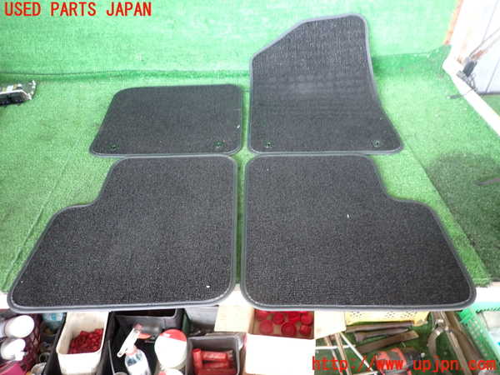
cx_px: 250
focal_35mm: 25
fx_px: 361
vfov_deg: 54.9
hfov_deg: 69.4
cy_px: 188
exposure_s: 1/30
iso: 200
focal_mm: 4.5
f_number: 2
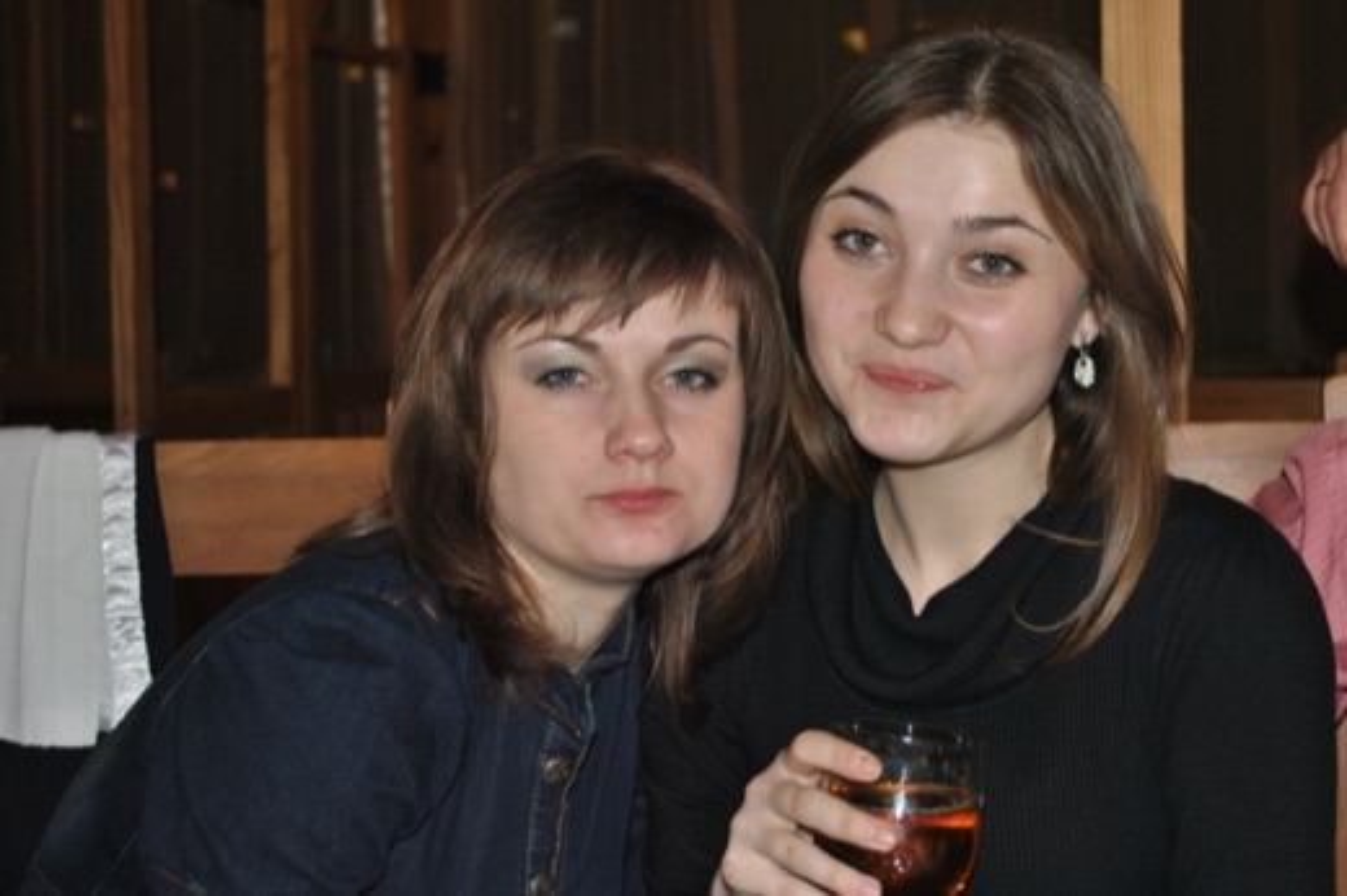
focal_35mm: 52
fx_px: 1963
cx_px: 674
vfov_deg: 25.7
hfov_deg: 37.9
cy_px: 448
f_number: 5
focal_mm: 35
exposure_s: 1/60
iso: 200
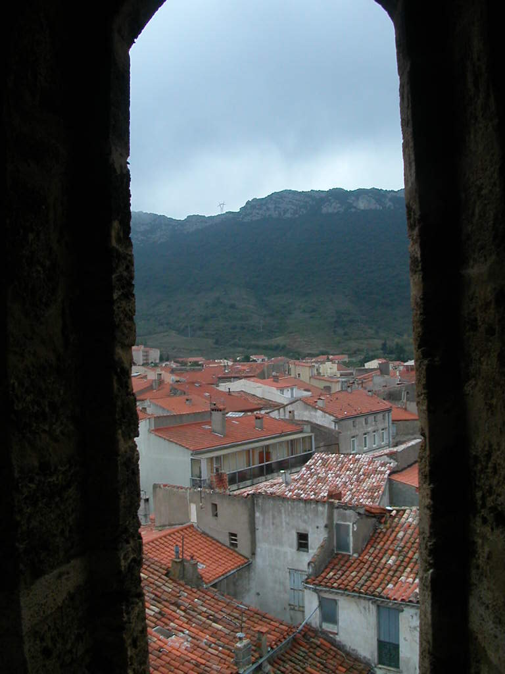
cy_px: 337
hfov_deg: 38.7
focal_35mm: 37
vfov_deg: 50.1
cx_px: 252
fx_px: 720
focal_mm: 5.6
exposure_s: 1/210
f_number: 4.5
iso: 100
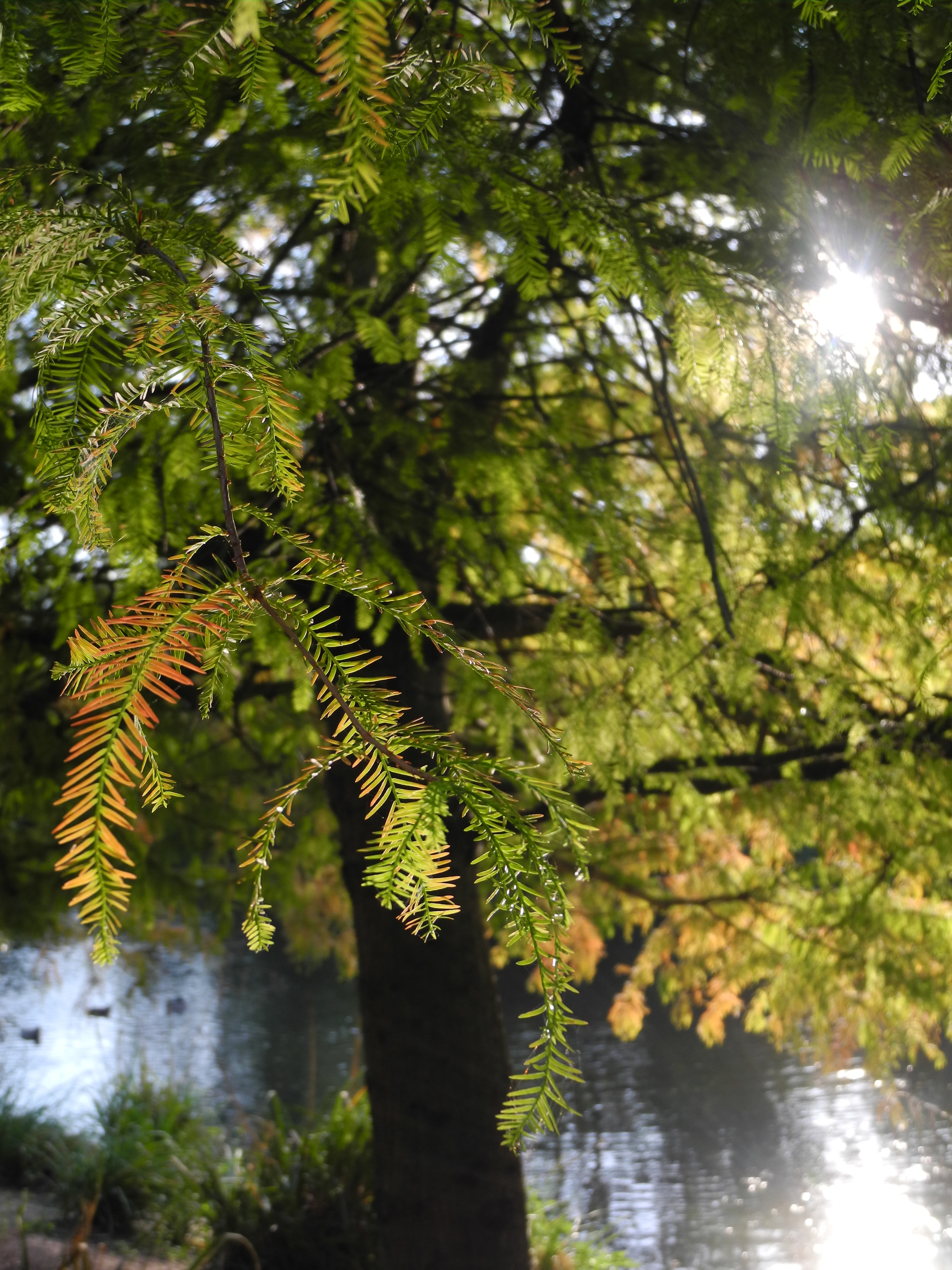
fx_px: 1393
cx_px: 476
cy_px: 635
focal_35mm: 38
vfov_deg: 49.0
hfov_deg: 37.7
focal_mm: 8.1
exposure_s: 1/250
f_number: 3.2
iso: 100
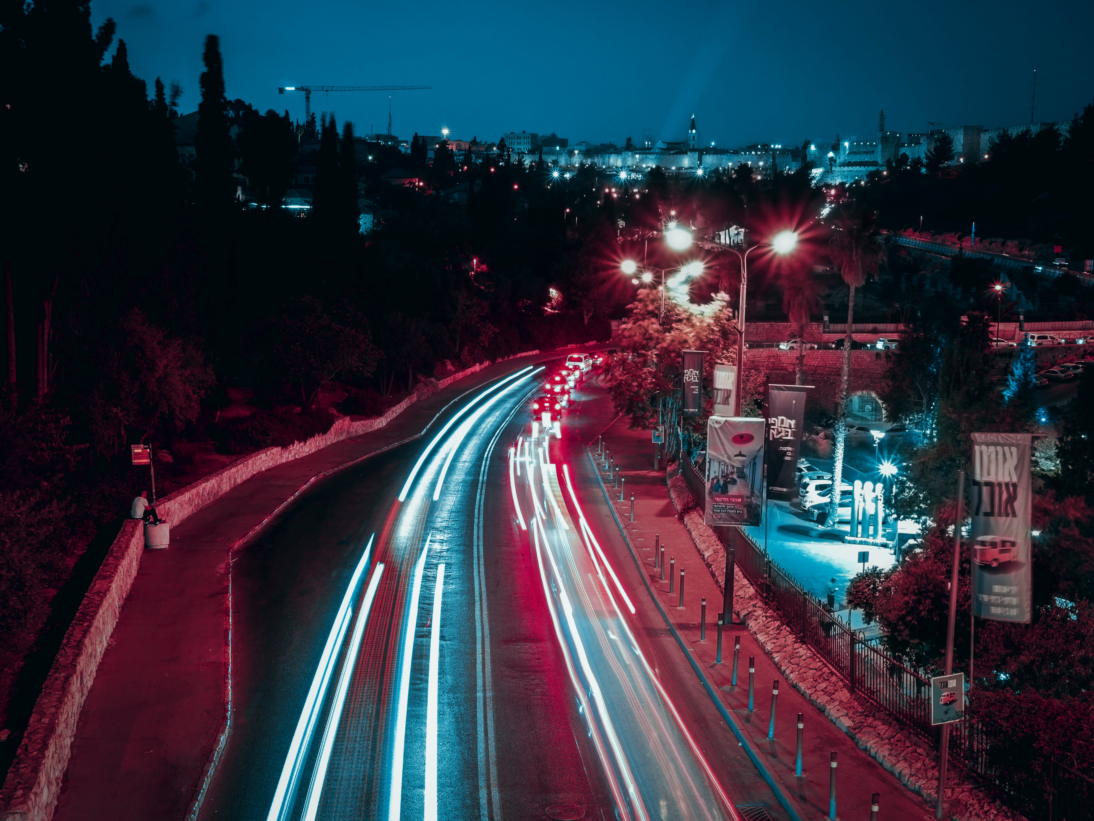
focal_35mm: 40
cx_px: 547
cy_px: 410
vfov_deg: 36.0
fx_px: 1265
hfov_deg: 46.8
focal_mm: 20
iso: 200
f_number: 10
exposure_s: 6
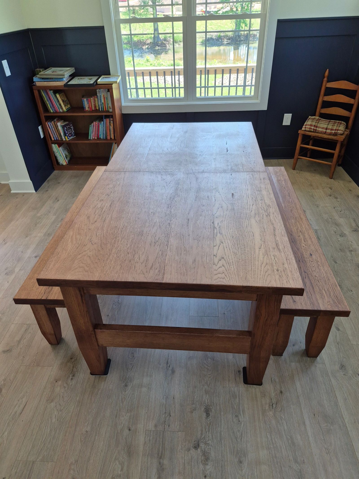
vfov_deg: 73.9
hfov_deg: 58.9
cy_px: 240
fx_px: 318
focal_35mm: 23
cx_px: 180
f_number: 1.8
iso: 160
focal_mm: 5.4
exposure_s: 1/180
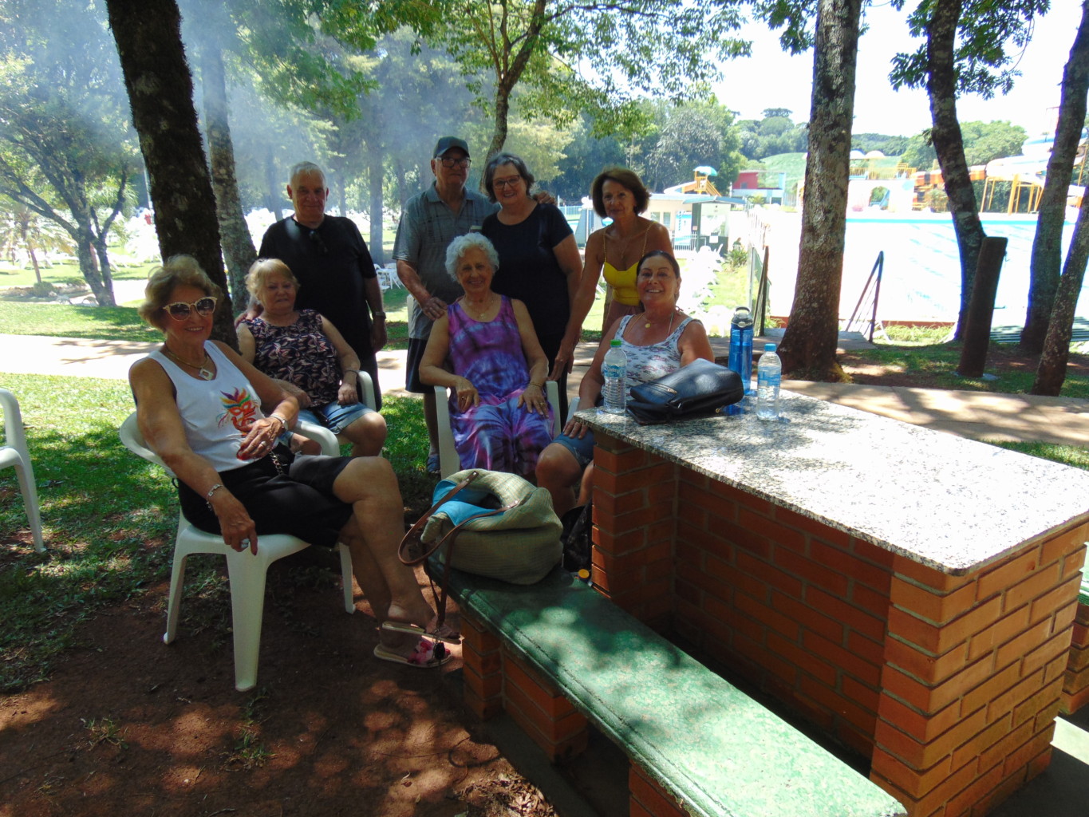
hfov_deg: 69.4
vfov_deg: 54.9
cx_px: 544
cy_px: 408
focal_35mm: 25
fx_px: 787
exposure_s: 1/200
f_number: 3
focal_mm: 4.5
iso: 80
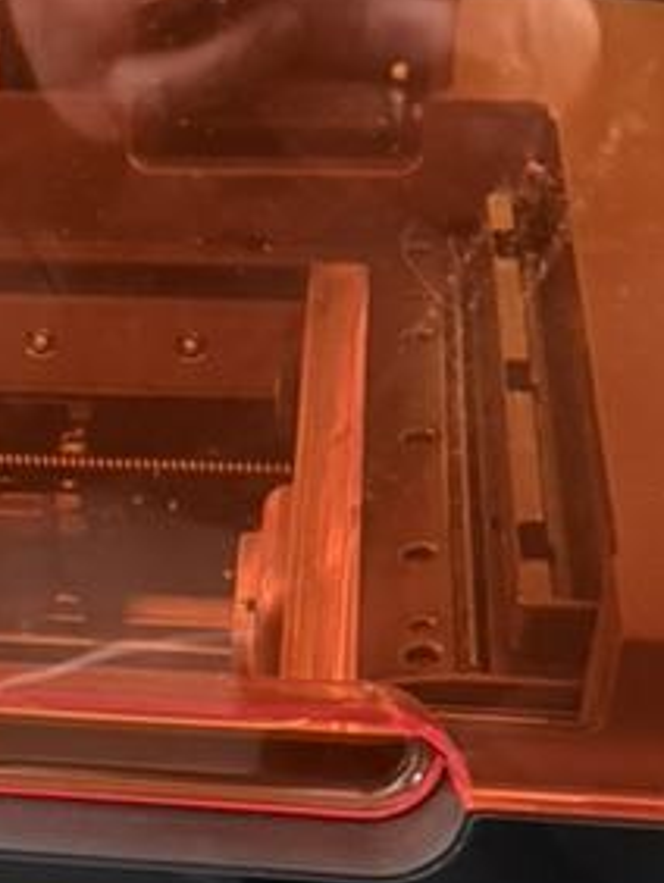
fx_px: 2222
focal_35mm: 87
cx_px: -128
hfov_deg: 16.3
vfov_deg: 22.1
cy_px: 730
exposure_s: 1/40
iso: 1000
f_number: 1.78
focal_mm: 6.76
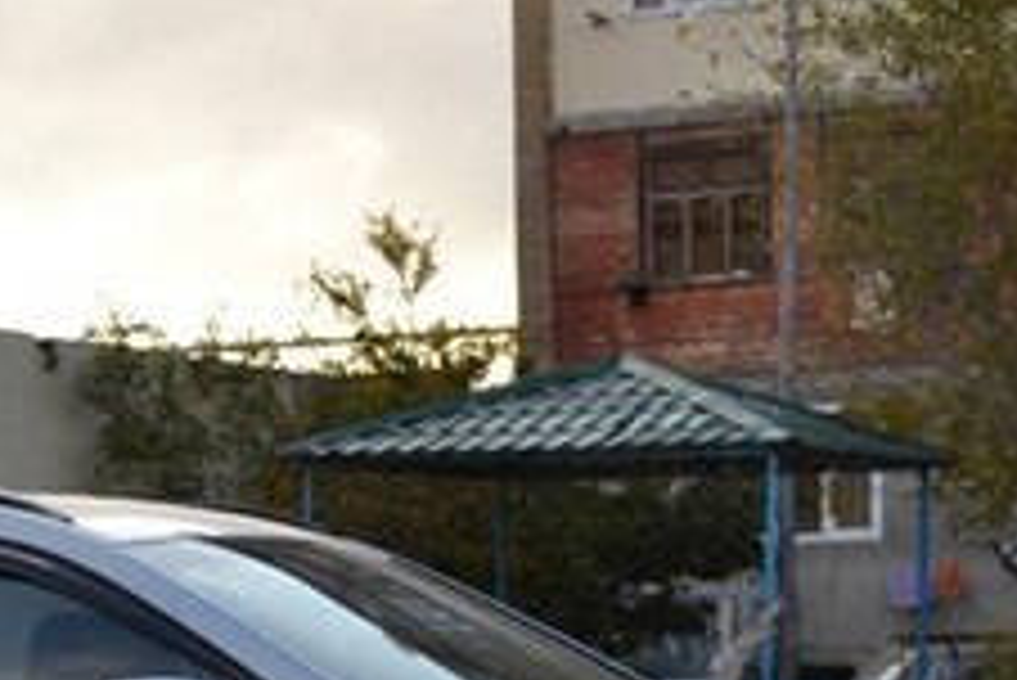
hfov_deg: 17.7
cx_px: 140
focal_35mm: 114
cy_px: 901
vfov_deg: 11.7
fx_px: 3222
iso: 100
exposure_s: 1/125
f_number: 5.6
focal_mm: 26
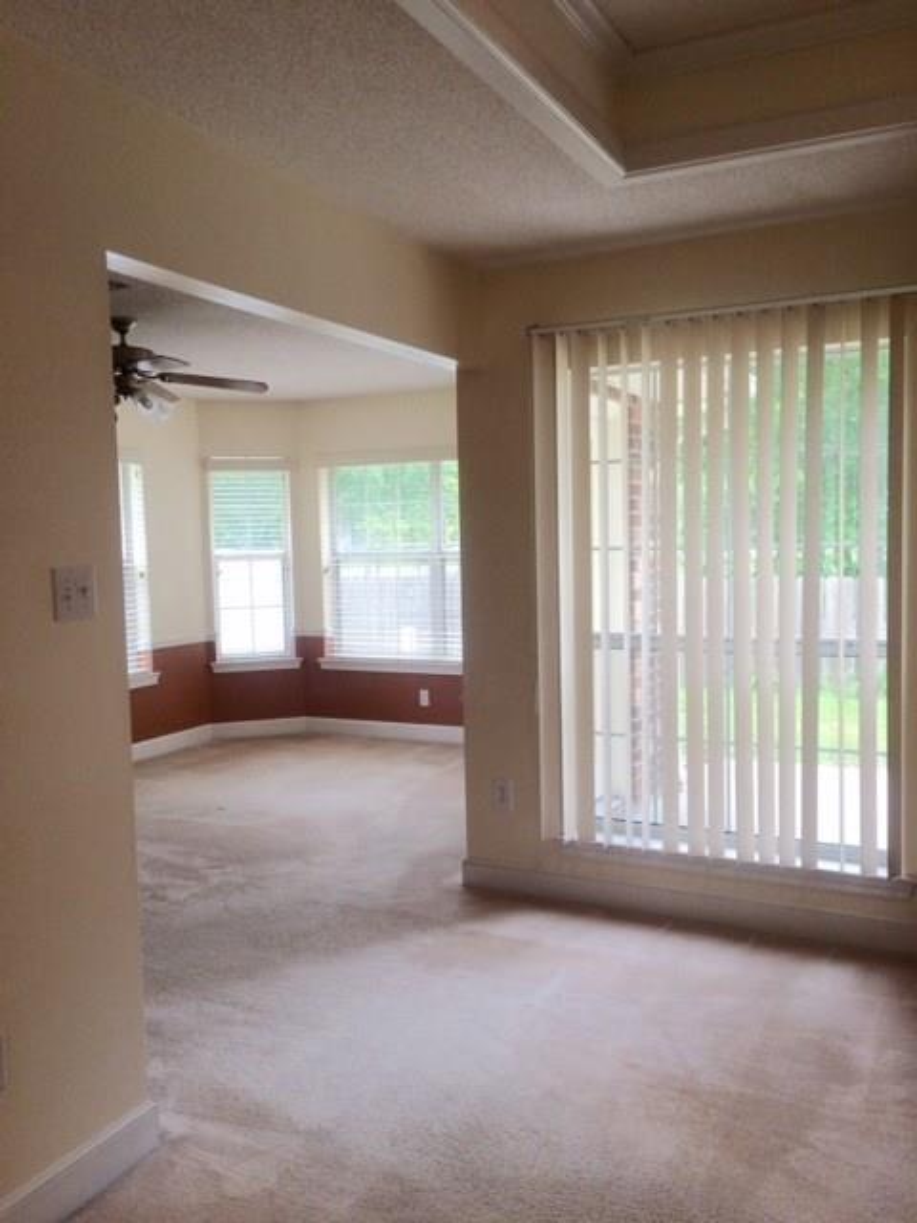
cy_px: 612
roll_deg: -0.1
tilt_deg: -6.3
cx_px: 458
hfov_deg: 48.2
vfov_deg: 61.7
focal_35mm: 29
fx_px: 1024
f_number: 2.2
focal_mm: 4.15
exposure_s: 1/120
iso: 64
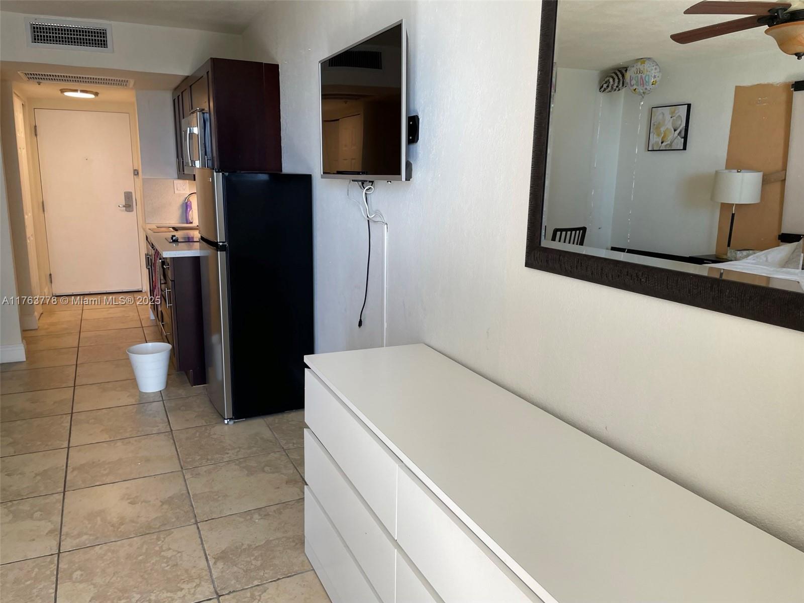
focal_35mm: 26
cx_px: 402
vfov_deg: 53.1
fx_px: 604
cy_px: 302
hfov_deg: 67.3
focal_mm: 4.2
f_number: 1.6
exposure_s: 1/120
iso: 50
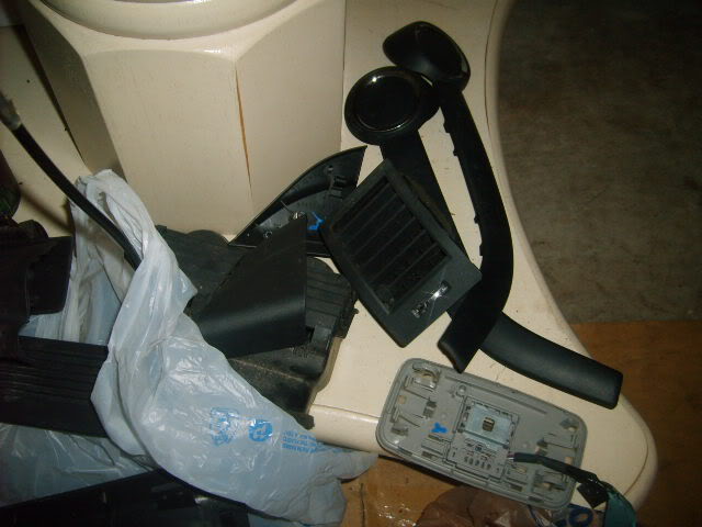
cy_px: 264
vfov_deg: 40.7
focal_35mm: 35
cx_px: 351
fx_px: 710
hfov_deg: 52.6
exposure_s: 1/45
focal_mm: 5.8
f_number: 2.8
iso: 100
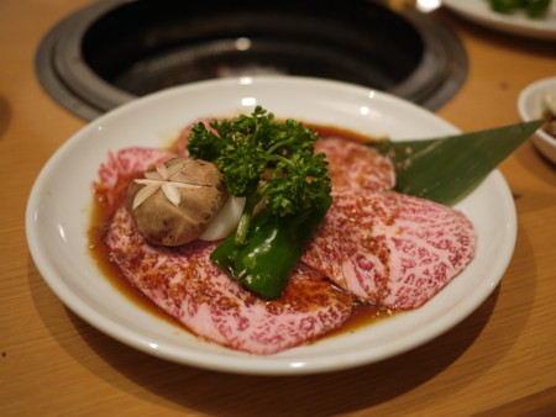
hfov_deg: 46.8
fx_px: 643
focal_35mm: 40
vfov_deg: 36.0
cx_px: 278
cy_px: 208
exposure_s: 1/30
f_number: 1.7
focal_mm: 20
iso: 100
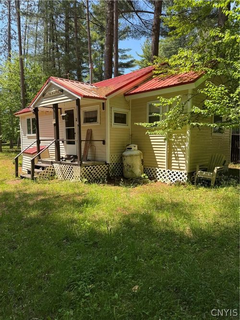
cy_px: 160
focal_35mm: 24
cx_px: 120
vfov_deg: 71.6
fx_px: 222
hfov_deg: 56.8
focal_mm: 6.76
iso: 80
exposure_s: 1/1172
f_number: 1.78
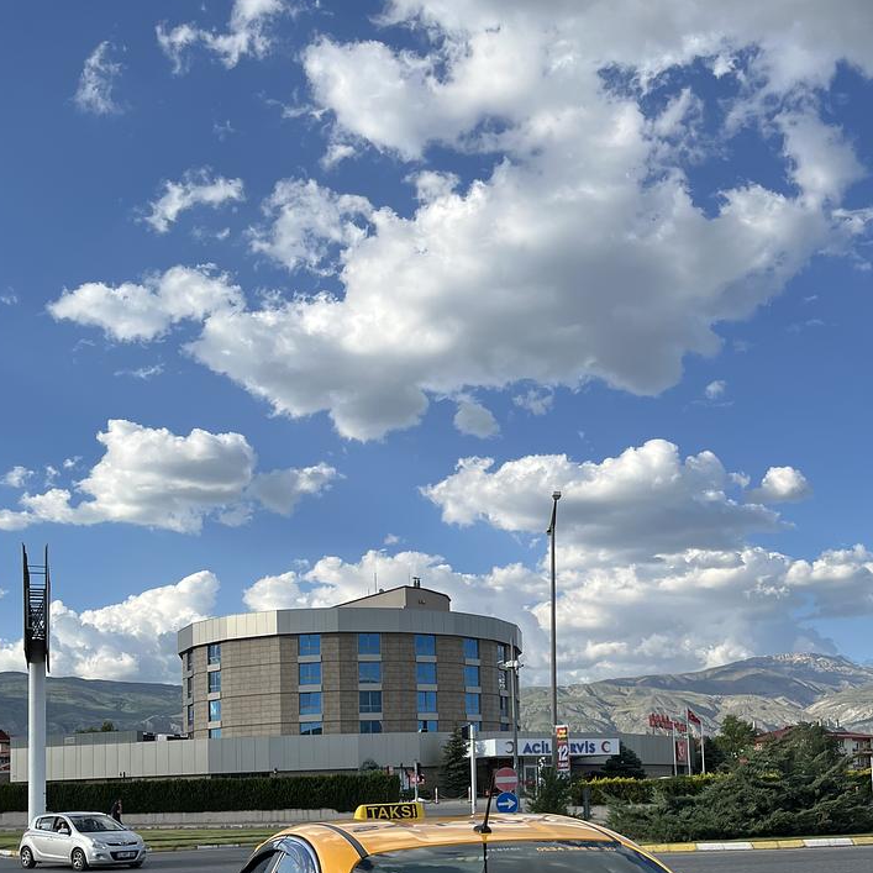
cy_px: 701
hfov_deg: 42.6
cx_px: 520
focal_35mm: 39
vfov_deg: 41.0
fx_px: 1113
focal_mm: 5.1
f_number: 1.6
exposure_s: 1/3215
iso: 50
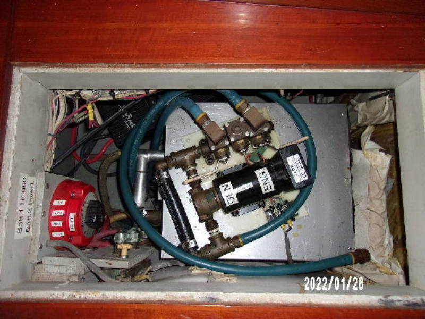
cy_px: 160
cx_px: 212
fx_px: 331
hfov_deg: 65.3
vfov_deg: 51.4
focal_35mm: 27
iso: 200
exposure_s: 1/34
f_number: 3
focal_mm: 4.9
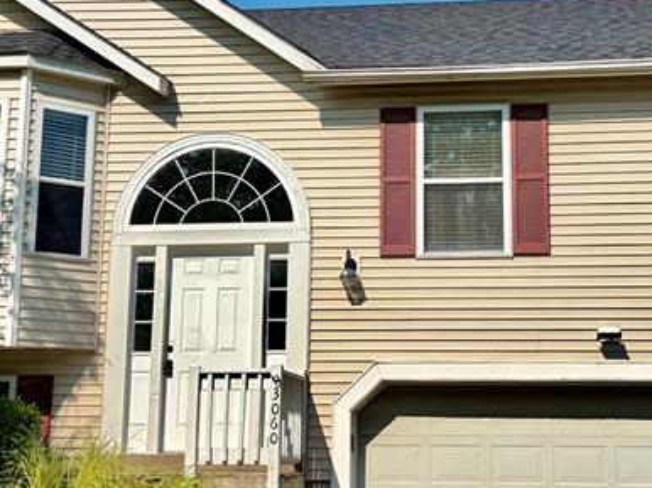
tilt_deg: +12.0
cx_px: 392
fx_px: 1299
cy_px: 177
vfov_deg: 21.2
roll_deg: -1.0
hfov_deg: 28.1
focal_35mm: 69
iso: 50
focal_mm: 5.96
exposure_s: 1/7813
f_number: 1.6
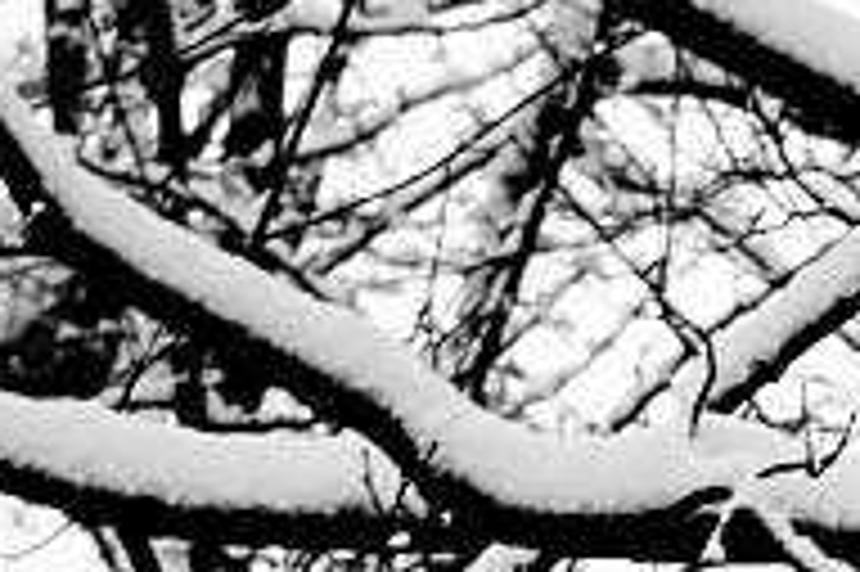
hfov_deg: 3.1
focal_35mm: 667
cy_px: 518
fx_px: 15911
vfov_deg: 2.1
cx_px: 1112
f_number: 3.5
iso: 800
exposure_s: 1/40
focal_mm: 85
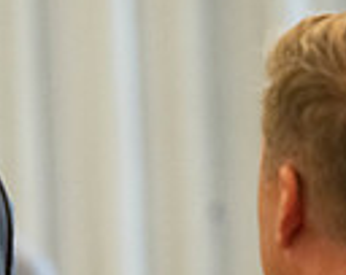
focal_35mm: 391
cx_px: 46
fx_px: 3998
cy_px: 228
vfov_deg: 3.9
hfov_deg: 5.0
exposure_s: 1/160
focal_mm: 92
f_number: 2.8
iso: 2500
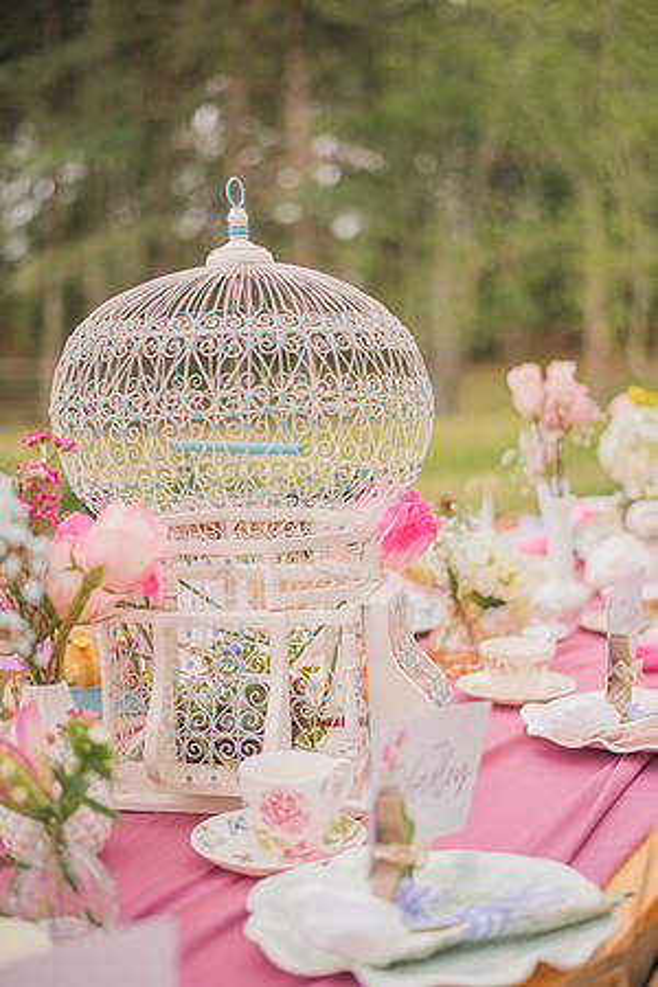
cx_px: 329
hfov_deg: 27.0
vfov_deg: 39.6
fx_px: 1371
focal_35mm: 50
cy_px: 494
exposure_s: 1/800
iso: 100
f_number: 2
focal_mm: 50
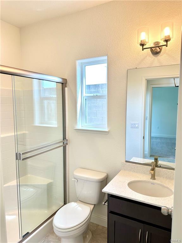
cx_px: 91
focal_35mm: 24
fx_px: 168
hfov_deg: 56.8
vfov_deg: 71.6
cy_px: 122
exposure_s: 1/154
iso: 80
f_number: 1.78
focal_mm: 6.86
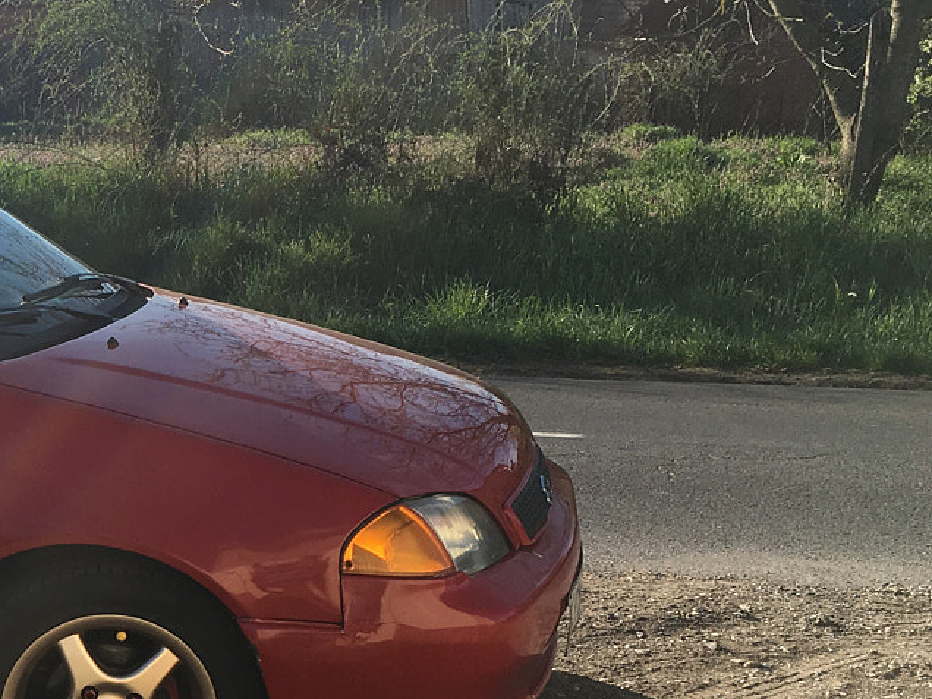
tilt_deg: -14.5
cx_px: -155
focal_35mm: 73
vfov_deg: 19.8
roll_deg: -0.1
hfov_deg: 24.4
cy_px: 624
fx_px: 1965
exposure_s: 1/761
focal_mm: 4.15
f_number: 2.2
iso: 25
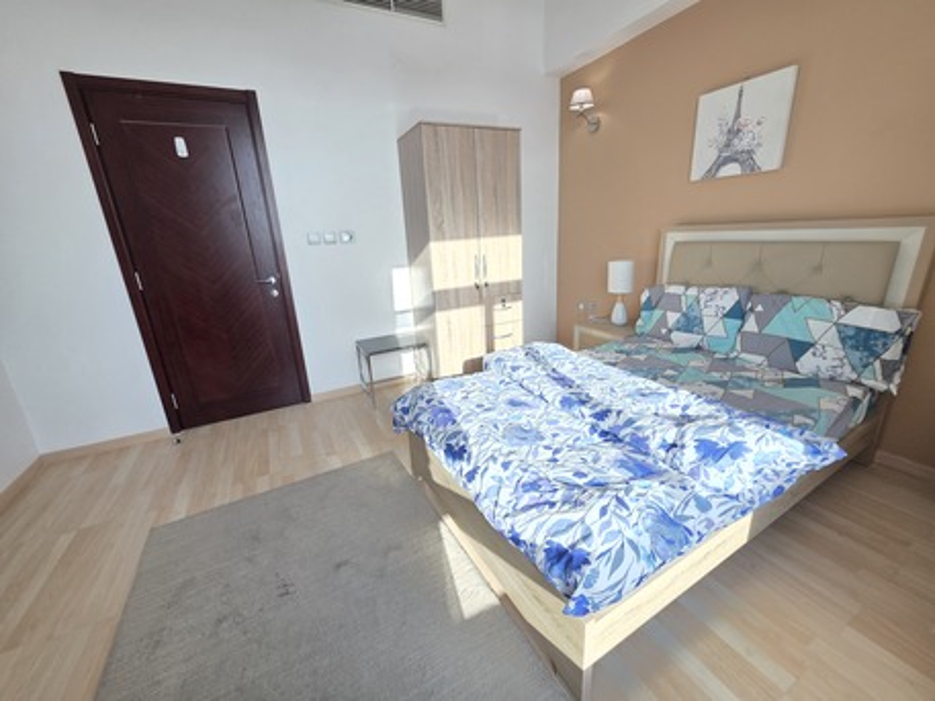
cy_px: 350
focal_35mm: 13
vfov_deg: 89.9
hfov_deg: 106.2
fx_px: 351
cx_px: 468
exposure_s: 1/100
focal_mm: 2.2
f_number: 1.9
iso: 64
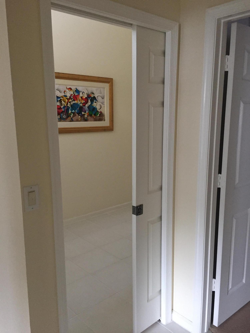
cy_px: 166
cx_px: 125
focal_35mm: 29
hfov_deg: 48.2
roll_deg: +0.2
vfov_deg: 61.7
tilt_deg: -10.7
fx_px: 279
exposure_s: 1/30
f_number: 2.2
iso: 250
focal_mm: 4.15
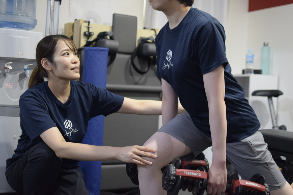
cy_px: 98
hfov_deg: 37.9
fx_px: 427
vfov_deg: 25.8
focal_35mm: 52
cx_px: 146
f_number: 1.8
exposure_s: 1/60
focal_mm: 35
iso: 1250
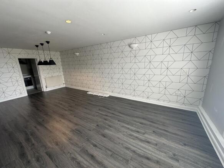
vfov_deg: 85.7
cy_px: 84
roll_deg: +2.5
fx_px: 91
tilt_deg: -12.7
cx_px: 112
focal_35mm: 14
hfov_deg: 102.1
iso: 64
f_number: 2.2
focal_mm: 2.22
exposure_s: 1/99
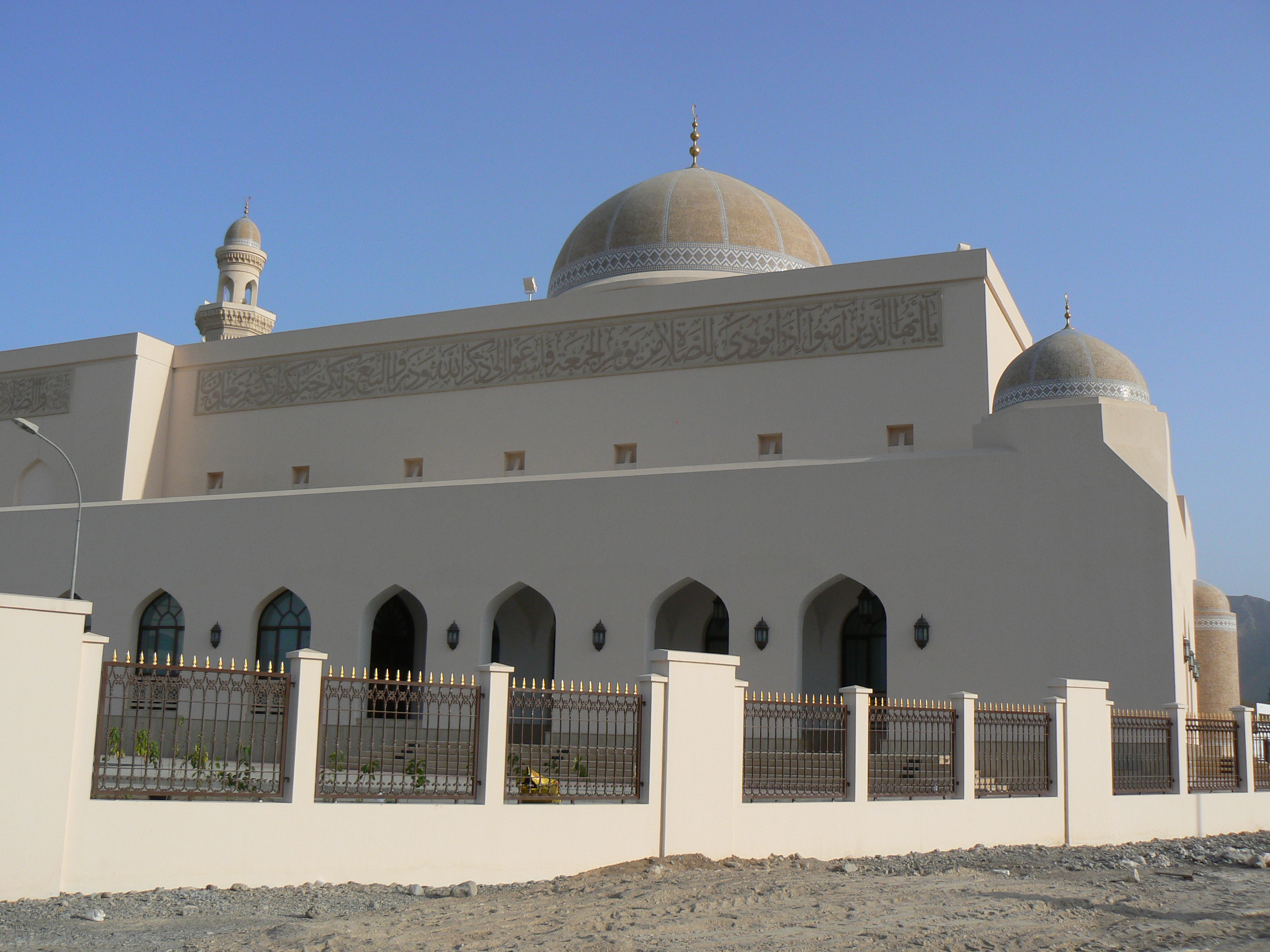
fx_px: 1321
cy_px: 476
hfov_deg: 51.4
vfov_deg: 39.7
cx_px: 635
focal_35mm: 36
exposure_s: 1/1000
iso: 80
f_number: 4.5
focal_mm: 6
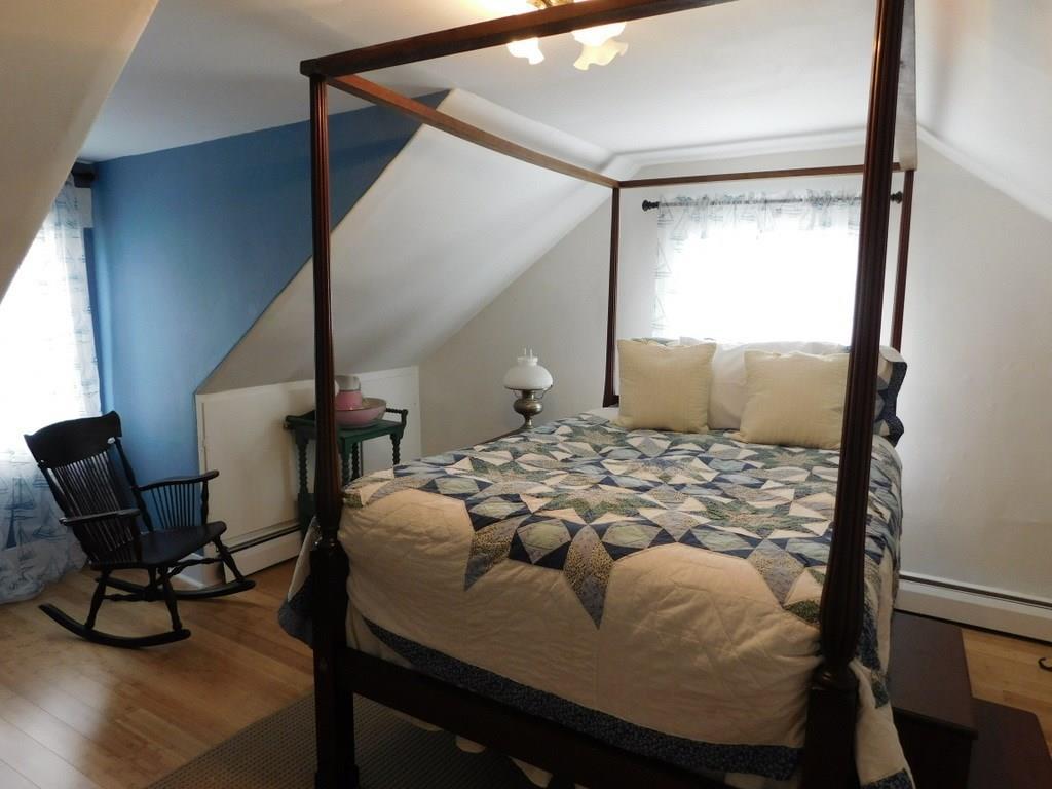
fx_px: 699
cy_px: 394
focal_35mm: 23
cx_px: 526
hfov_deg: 73.9
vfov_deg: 58.9
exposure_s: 1/30
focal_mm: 4
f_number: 3
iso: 220
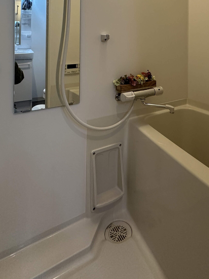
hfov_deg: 52.3
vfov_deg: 59.5
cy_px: 40
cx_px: 135
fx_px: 209
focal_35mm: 26
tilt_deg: +0.1
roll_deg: +0.3
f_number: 2.2
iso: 250
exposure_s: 1/120
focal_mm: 2.22
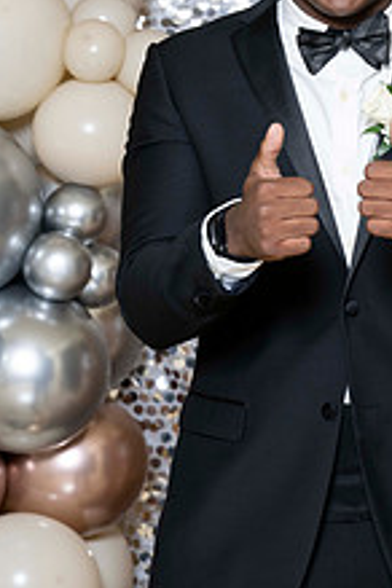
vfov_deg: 8.7
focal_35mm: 236
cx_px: 309
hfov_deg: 5.8
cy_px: 169
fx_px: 3854
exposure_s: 1/200
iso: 250
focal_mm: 115
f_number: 5.6
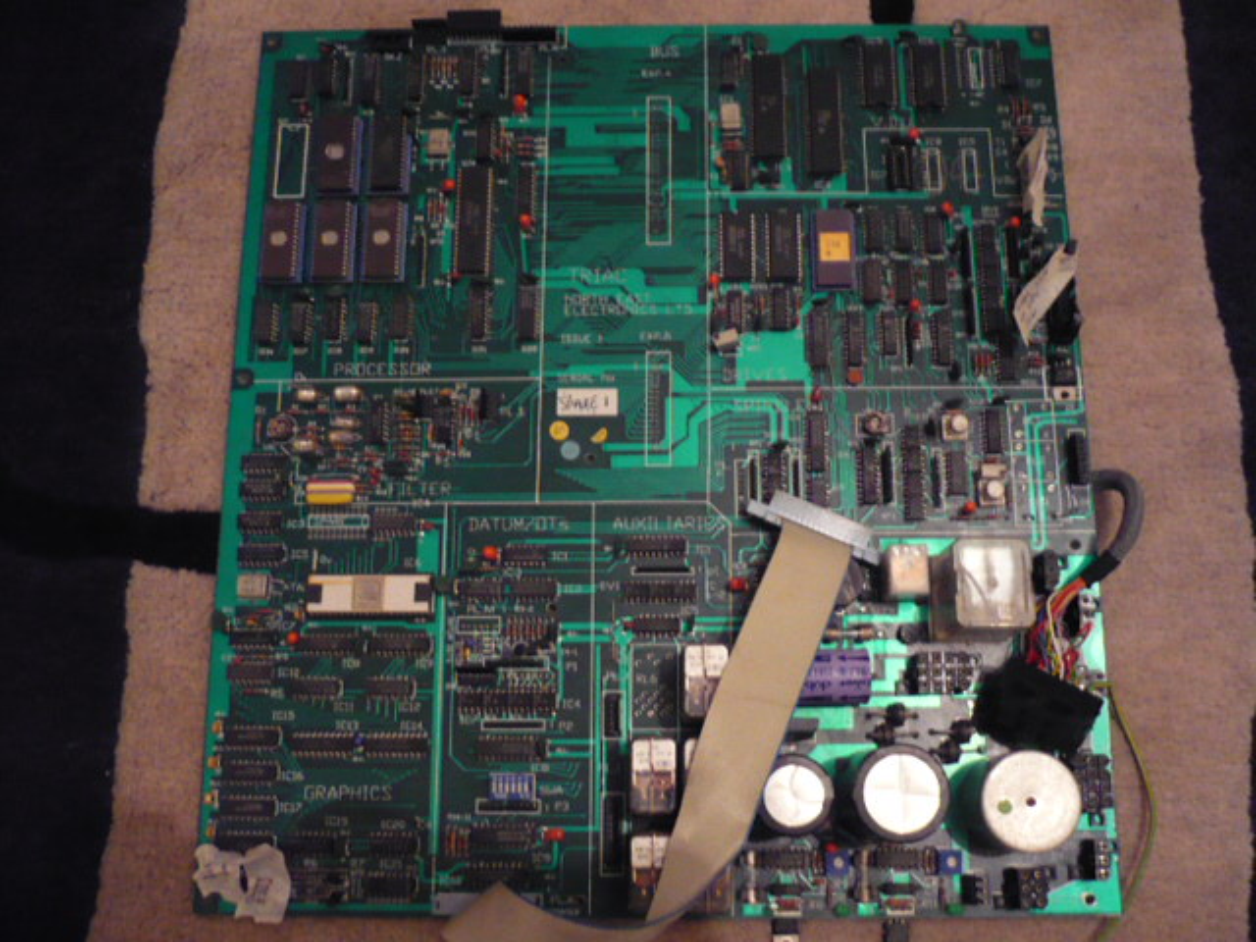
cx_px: 628
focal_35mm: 35
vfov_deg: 40.7
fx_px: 1270
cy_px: 471
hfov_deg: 52.6
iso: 400
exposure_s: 1/4
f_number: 2.8
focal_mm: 5.8
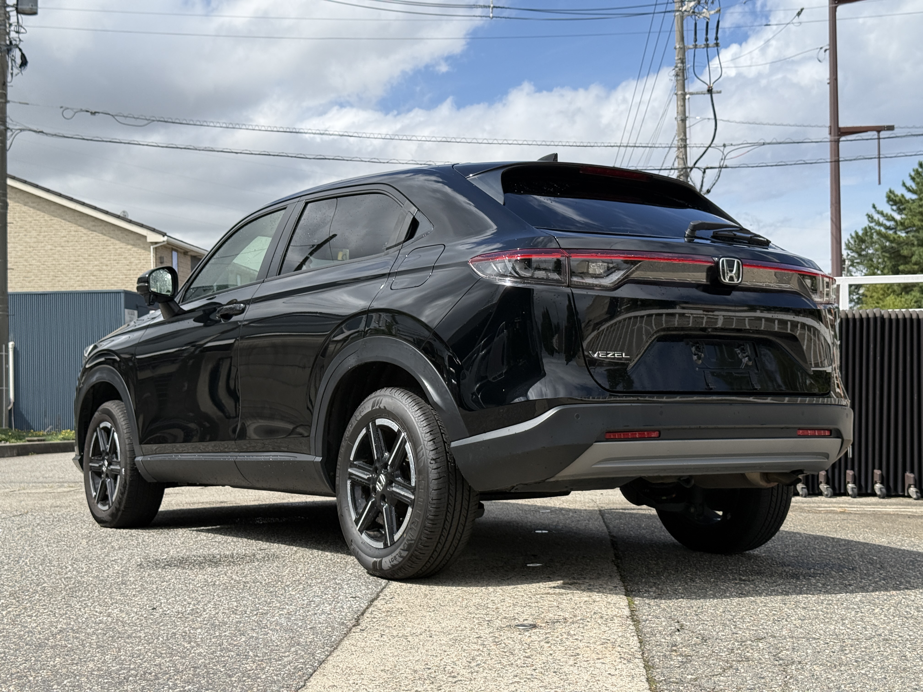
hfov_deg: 39.7
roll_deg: +1.0
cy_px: 346
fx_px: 1280
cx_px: 462
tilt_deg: +1.8
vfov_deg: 30.3
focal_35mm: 48
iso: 64
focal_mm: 6.76
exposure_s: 1/4587
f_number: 1.78
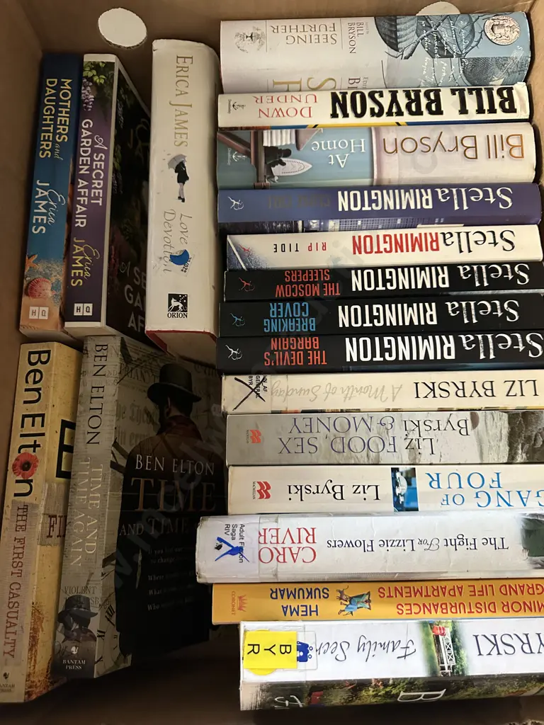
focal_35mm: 24
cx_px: 272
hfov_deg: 56.8
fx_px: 503
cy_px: 362
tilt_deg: -76.8
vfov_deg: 71.6
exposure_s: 1/50
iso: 640
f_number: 1.78
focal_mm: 6.86
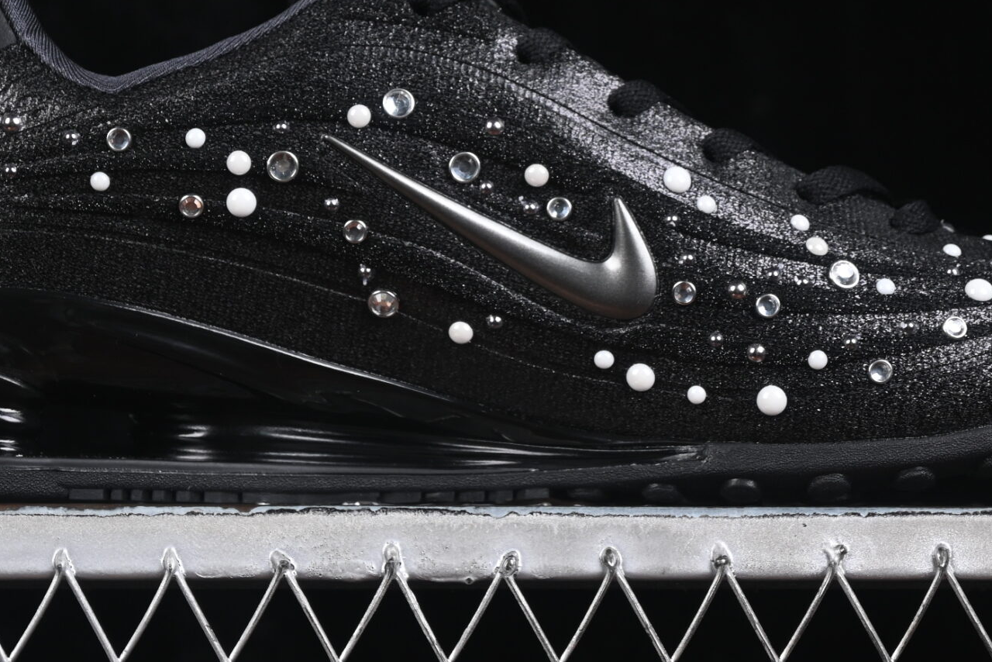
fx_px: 4134
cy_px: 93
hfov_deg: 13.7
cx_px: 505
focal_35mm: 150
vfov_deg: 9.1
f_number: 6.3
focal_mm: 50
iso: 160
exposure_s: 1/60
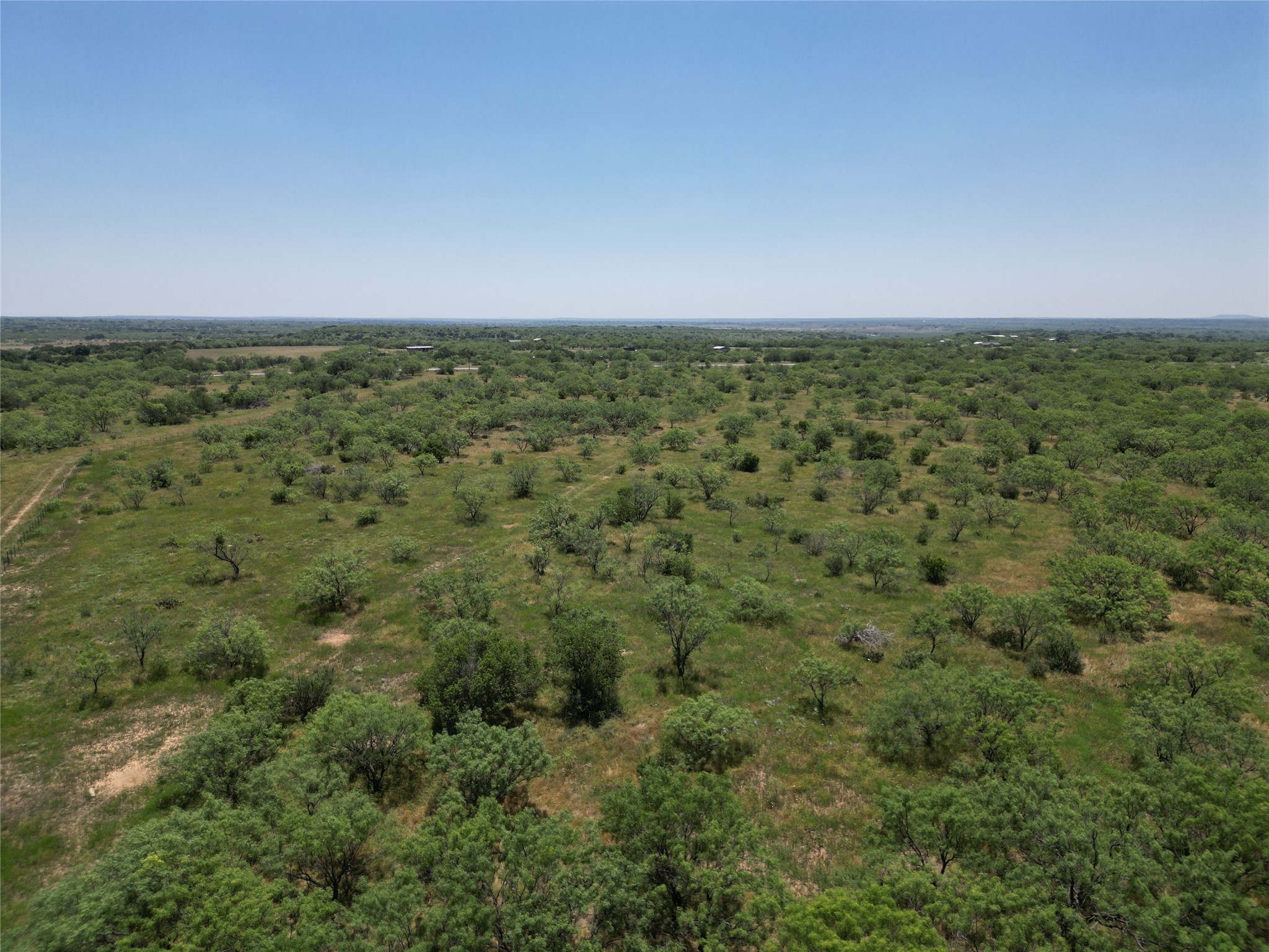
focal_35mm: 24
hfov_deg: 71.6
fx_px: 880
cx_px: 634
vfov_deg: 56.8
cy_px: 476
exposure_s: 1/3000
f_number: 1.7
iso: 100
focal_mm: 6.72
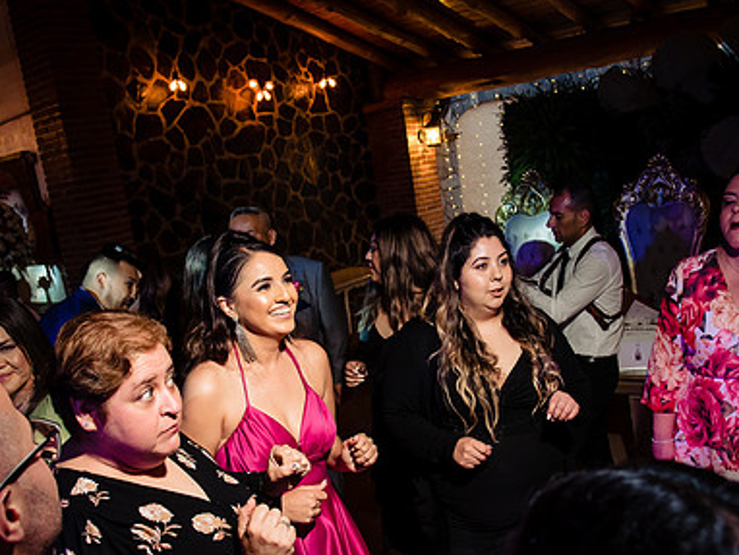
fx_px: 748
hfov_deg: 52.6
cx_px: 348
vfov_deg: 40.4
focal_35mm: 35
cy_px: 349
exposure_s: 1/80
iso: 2000
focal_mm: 24
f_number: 7.1
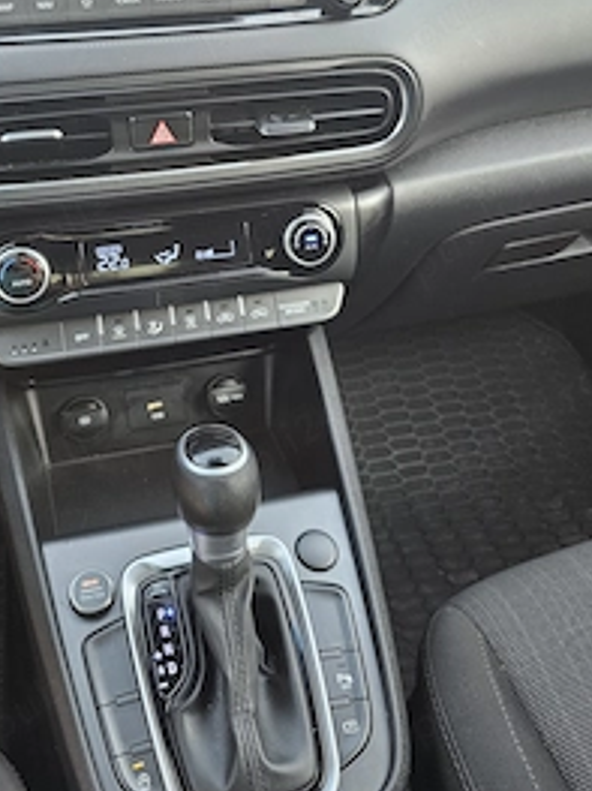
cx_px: 189
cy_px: 259
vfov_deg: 51.6
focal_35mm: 35
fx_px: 799
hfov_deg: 40.1
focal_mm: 6.3
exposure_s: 1/100
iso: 400
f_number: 1.7
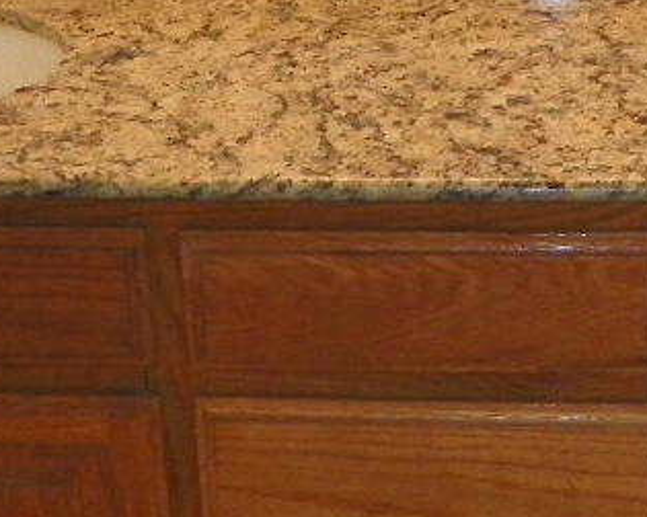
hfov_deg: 18.5
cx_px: 462
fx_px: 1972
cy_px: -119
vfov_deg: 14.4
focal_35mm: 103
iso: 160
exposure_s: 1/40
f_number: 2.8
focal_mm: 4.6
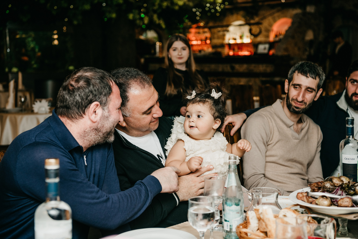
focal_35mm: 56
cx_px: 179
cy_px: 120
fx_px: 557
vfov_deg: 24.2
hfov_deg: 35.6
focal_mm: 56
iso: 160
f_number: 4
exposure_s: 1/160
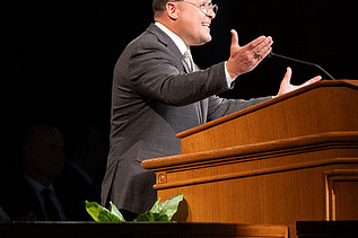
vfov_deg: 2.4
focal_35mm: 563
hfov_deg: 3.7
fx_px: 5596
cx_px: 184
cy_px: 9
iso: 3200
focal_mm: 180
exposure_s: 1/250
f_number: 3.5
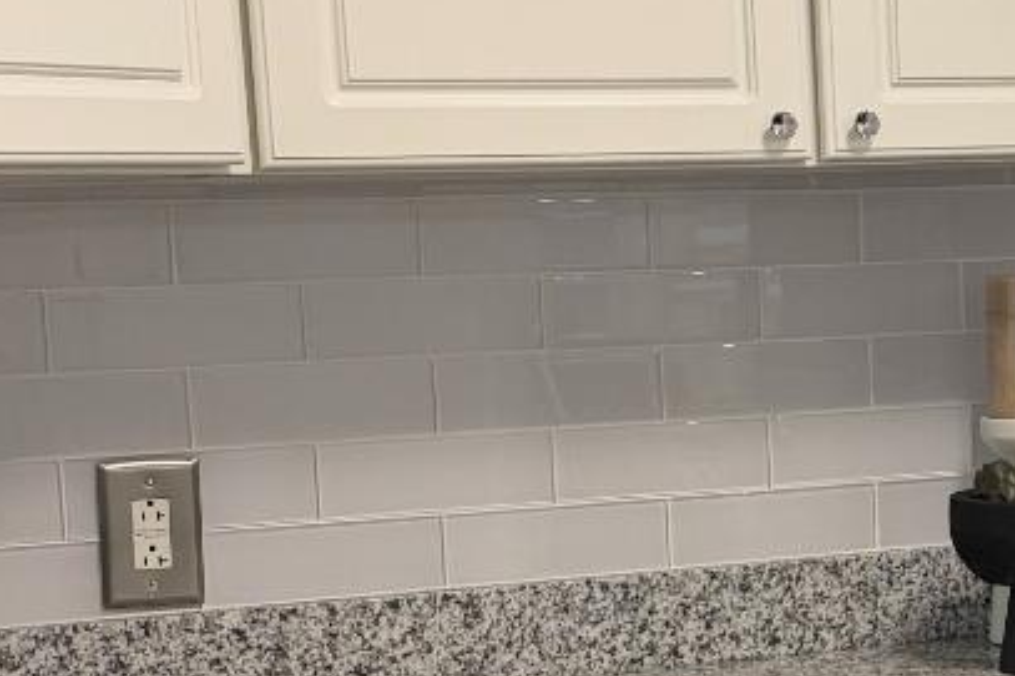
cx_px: 1097
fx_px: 2593
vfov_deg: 14.8
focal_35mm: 92
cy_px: 510
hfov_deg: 21.1
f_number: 1.78
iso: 200
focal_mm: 6.76
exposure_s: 1/60
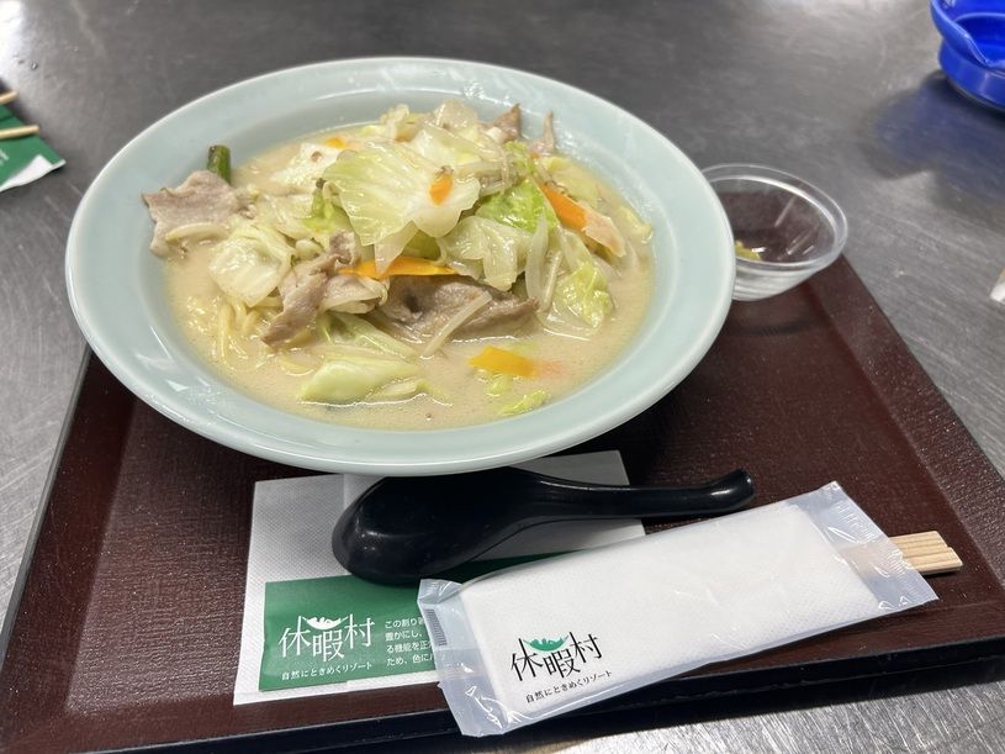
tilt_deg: -46.3
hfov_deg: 67.3
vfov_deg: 53.1
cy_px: 377
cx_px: 502
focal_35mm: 26
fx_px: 755
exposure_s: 1/100
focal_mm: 5.7
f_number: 1.5
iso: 64
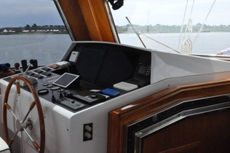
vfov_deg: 26.4
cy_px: 59
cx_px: 70
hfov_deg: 38.3
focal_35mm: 51
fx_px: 325
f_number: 16
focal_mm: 24
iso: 3200
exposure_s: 1/1000
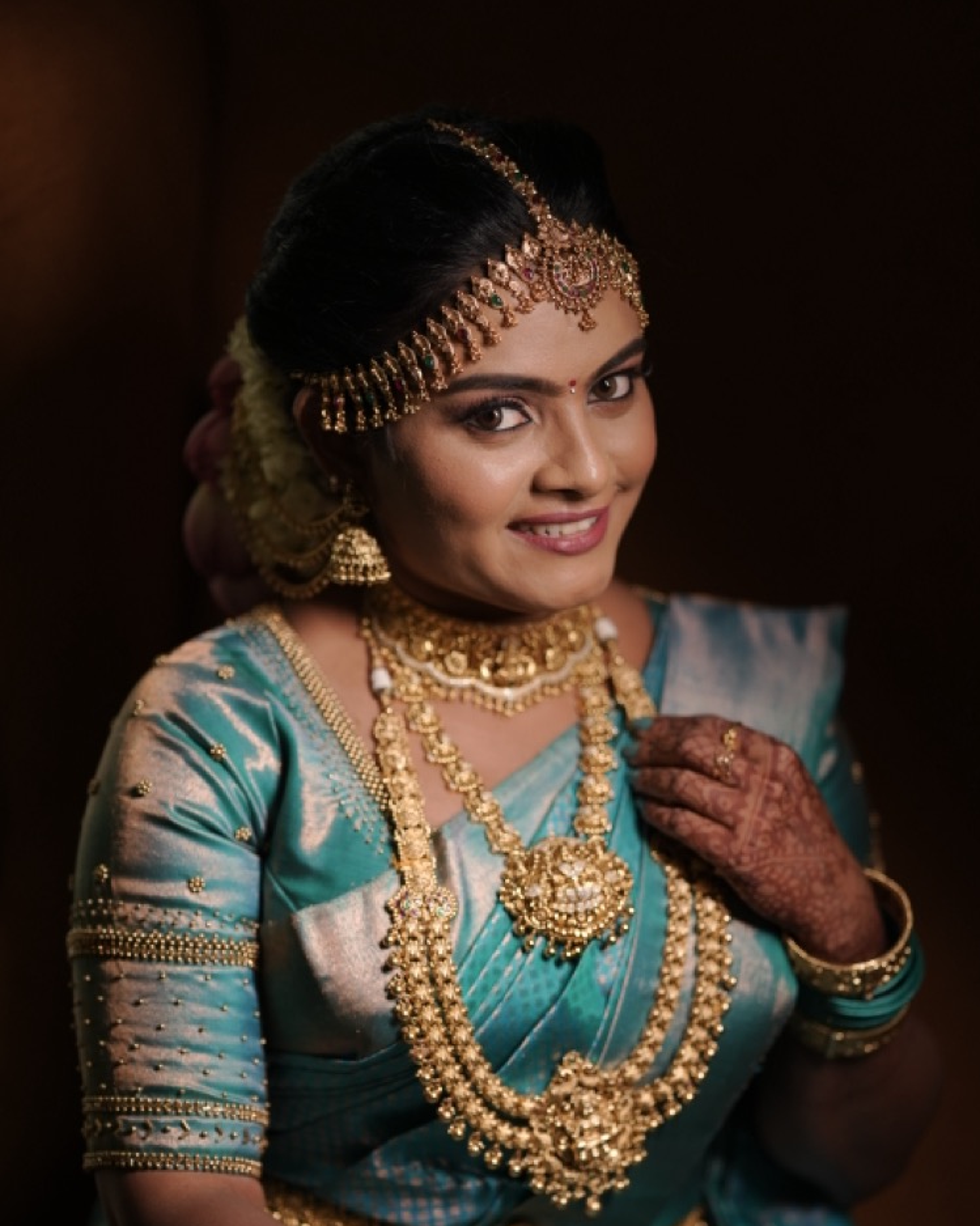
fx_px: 3954
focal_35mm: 109
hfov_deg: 14.1
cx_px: 548
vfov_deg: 17.6
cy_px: 730
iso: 400
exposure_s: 1/1000
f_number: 1.4
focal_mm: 85
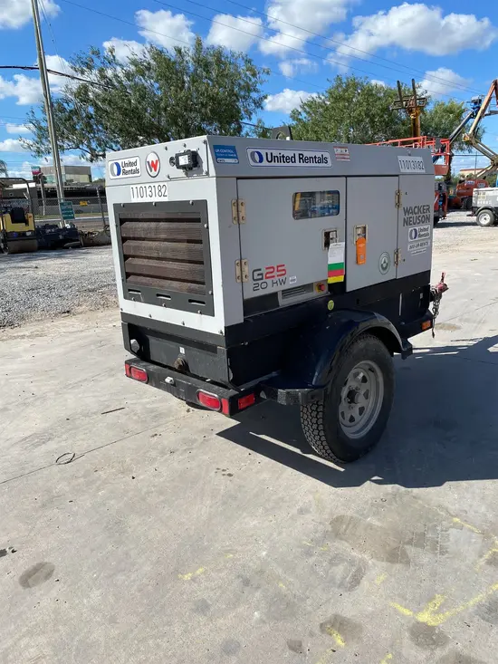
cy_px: 332
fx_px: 499
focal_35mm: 26
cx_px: 249
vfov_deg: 67.3
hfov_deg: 53.1
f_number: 1.8
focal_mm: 4.25
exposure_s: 1/2755
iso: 32
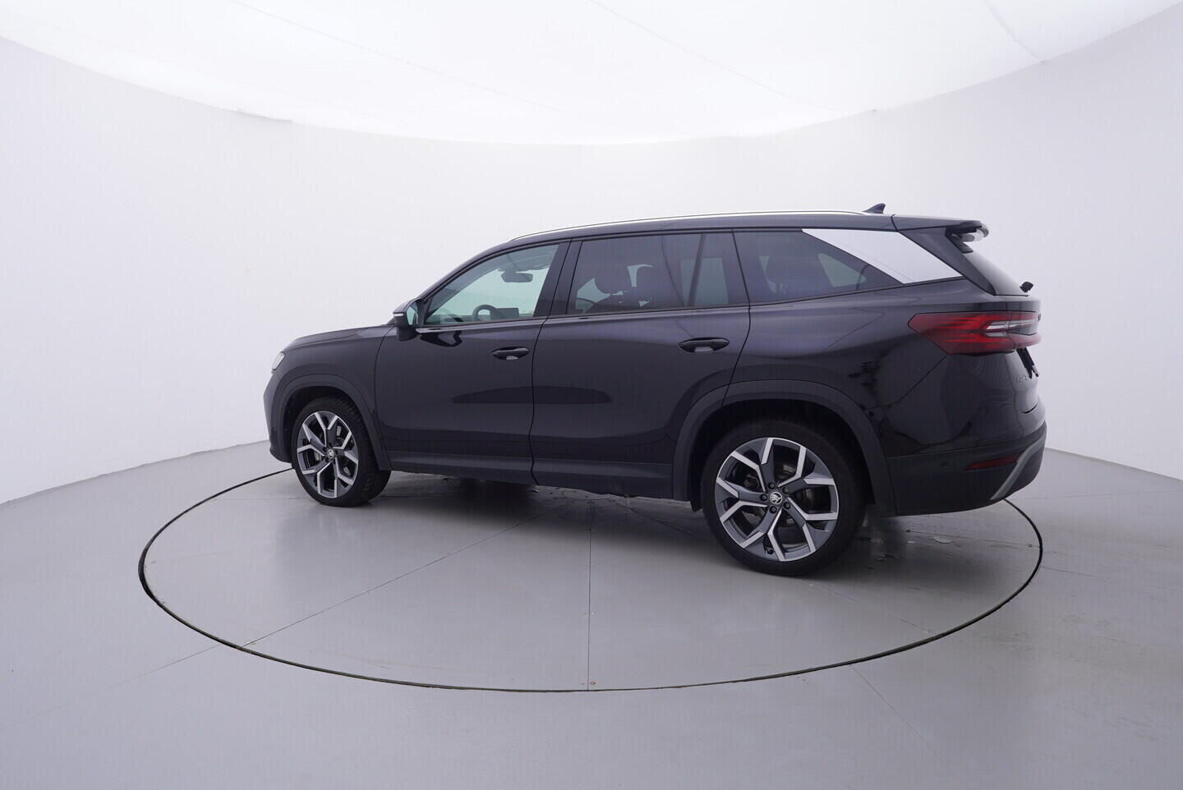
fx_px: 740
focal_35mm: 22
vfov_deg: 56.2
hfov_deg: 77.3
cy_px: 395
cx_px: 592
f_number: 5
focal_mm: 15
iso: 200
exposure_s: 1/80
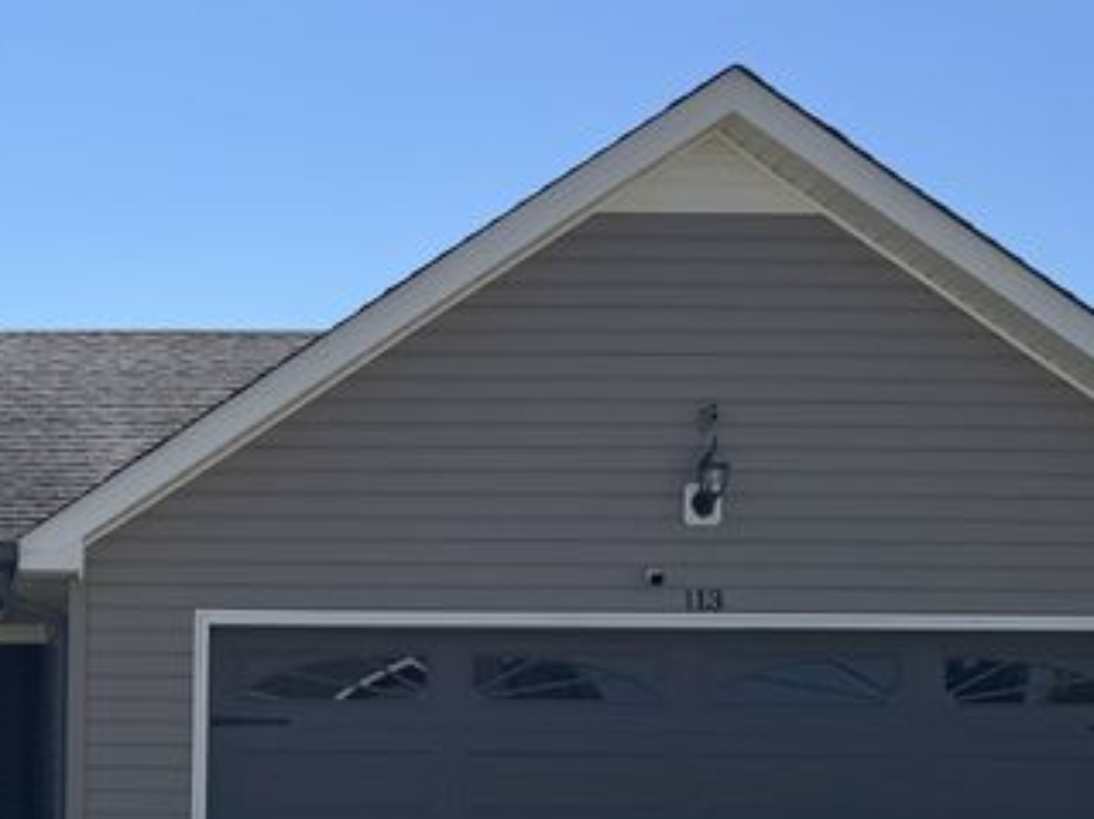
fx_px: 2433
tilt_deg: +0.0
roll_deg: -0.5
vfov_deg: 18.6
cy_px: 836
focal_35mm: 77
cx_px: -51
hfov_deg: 24.0
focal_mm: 6.76
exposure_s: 1/7092
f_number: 1.78
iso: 80
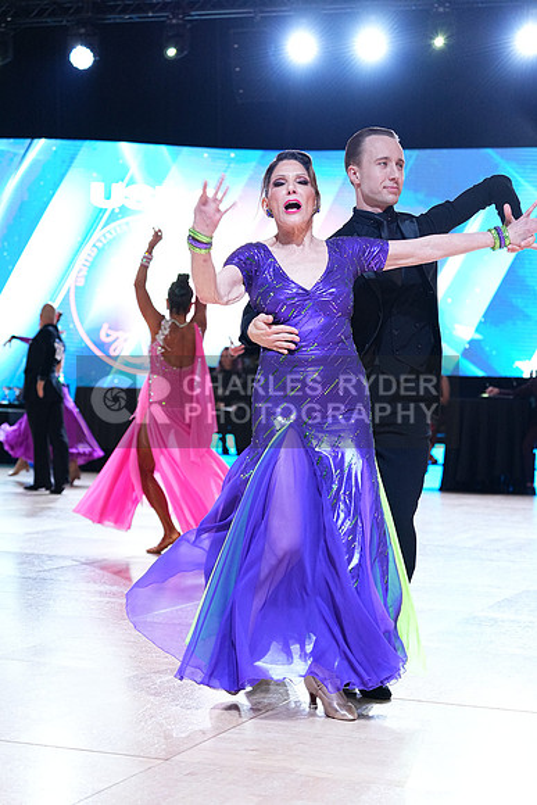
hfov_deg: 18.9
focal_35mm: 72
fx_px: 1610
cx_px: 268
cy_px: 402
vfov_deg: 28.1
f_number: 4
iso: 2000
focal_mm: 72
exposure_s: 1/400
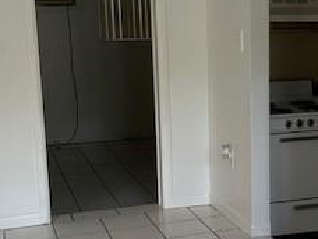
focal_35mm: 73
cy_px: 161
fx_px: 671
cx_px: 240
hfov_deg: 26.3
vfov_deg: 20.1
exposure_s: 1/120
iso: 100
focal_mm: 4.25
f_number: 1.8
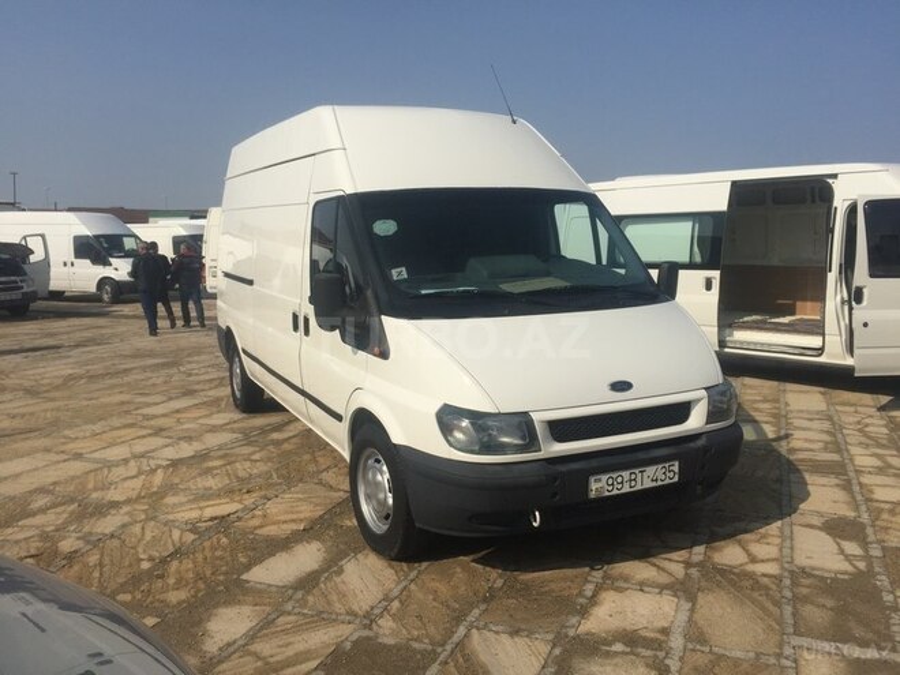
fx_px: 754
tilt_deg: -6.2
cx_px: 450
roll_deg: -1.1
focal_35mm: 29
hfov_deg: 61.7
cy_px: 338
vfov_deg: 48.2
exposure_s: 1/6623
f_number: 2.2
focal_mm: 4.15
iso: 32
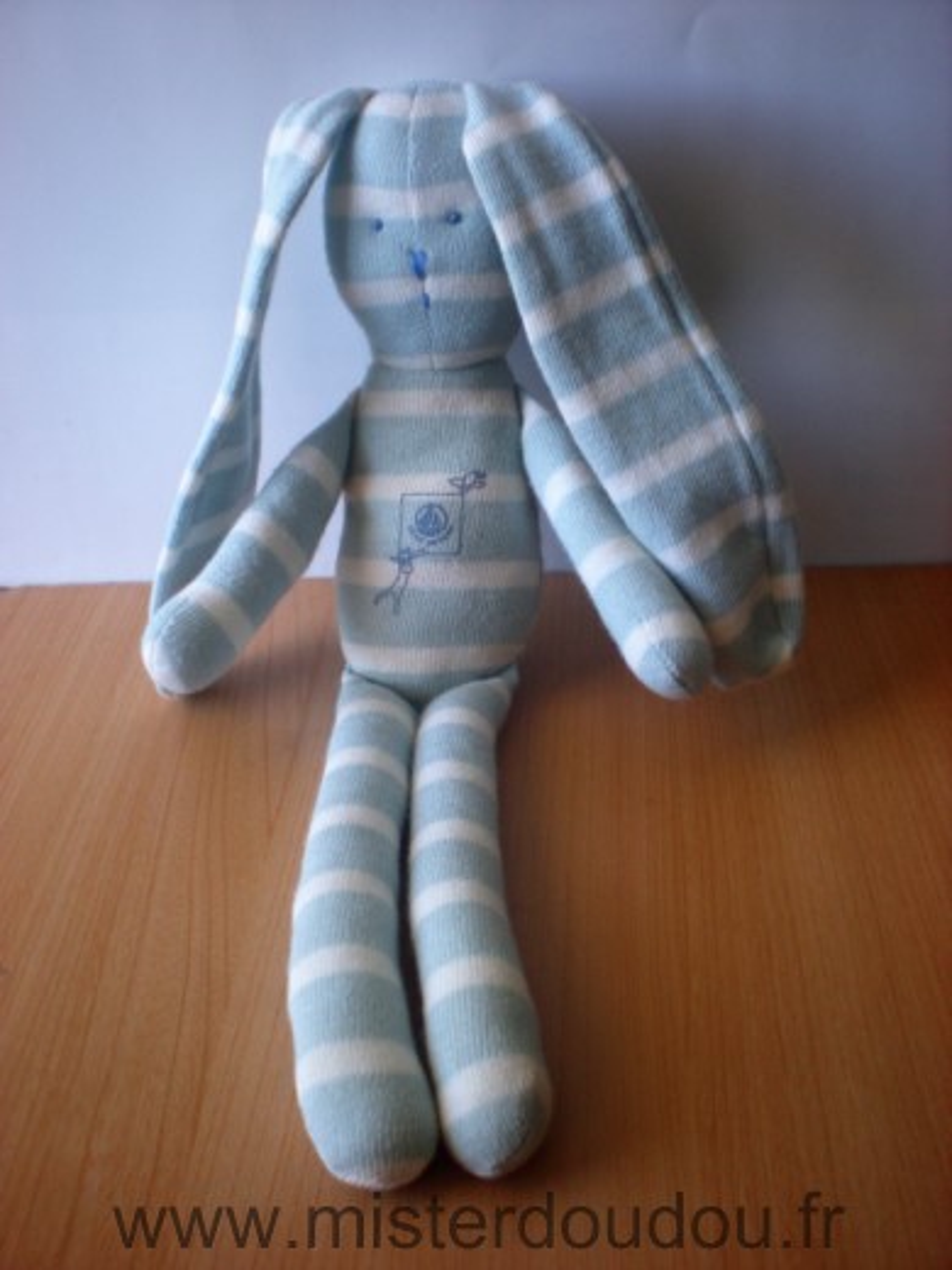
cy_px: 635
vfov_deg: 49.0
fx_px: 1393
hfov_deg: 37.7
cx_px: 476
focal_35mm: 38
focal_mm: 6.3
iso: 129
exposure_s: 1/55.8
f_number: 3.1
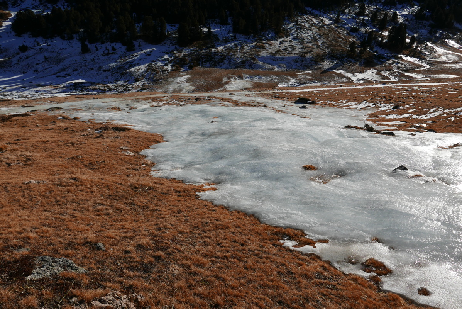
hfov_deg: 73.7
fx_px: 308
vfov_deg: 53.2
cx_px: 231
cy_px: 154
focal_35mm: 24
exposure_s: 1/1600
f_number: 6.3
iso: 200
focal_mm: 10.9
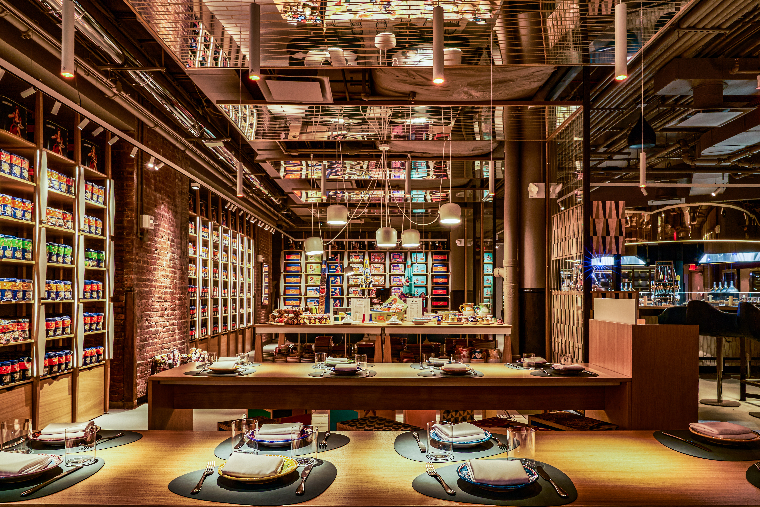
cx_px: 380
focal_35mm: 24
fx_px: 507
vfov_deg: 53.1
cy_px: 254
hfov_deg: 73.7
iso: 200
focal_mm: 24
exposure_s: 1.3
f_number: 14
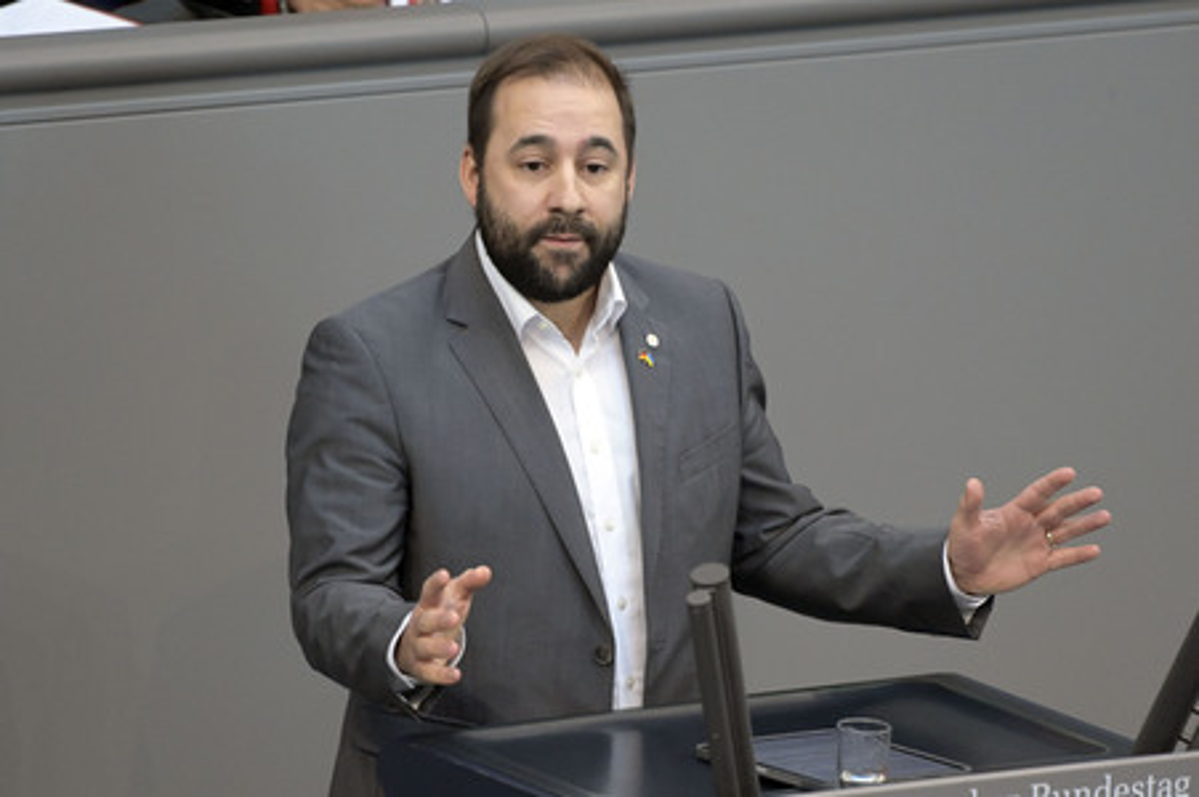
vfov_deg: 3.1
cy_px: 398
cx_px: 600
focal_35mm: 440
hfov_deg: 4.7
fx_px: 14643
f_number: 5.6
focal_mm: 440
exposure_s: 1/400
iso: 10000
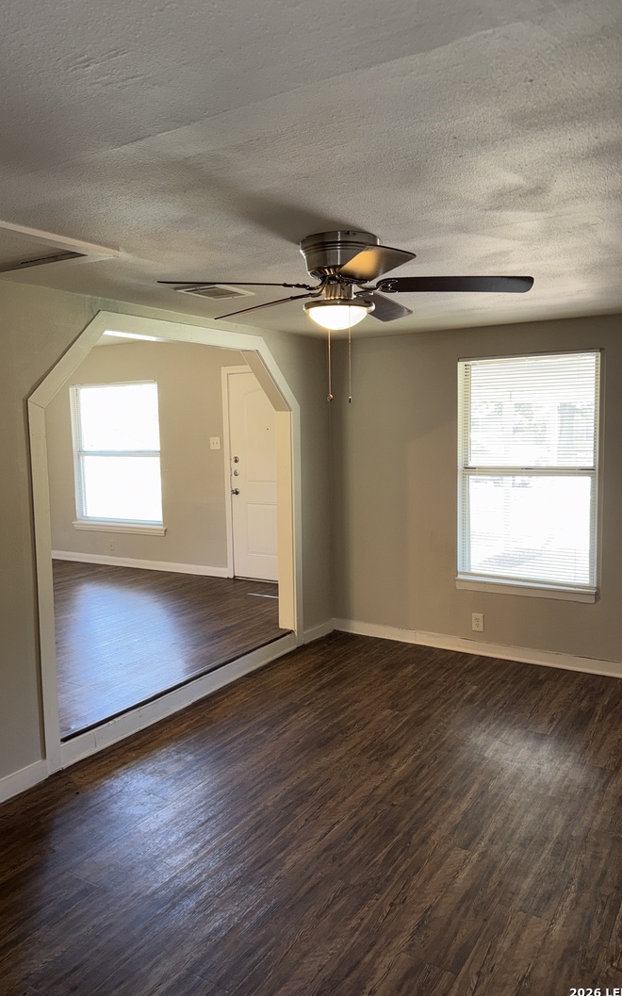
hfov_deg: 47.5
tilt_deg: -3.7
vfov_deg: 70.4
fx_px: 706
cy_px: 492
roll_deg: +0.6
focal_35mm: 26
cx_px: 287
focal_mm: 6.76
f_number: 1.78
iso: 50
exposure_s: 1/30
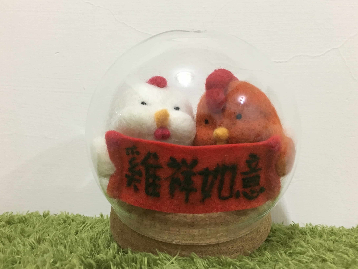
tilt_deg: +5.4
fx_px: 341
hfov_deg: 55.3
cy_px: 129
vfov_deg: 42.9
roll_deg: -1.1
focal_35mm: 33
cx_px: 195
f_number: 2.2
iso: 160
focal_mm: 4.15
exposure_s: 1/30
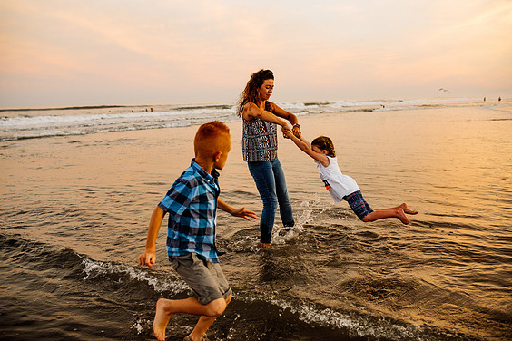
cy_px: 168
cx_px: 253
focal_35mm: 36
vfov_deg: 36.9
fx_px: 512
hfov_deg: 53.1
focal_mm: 35
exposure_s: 1/320
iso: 320
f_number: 2.8
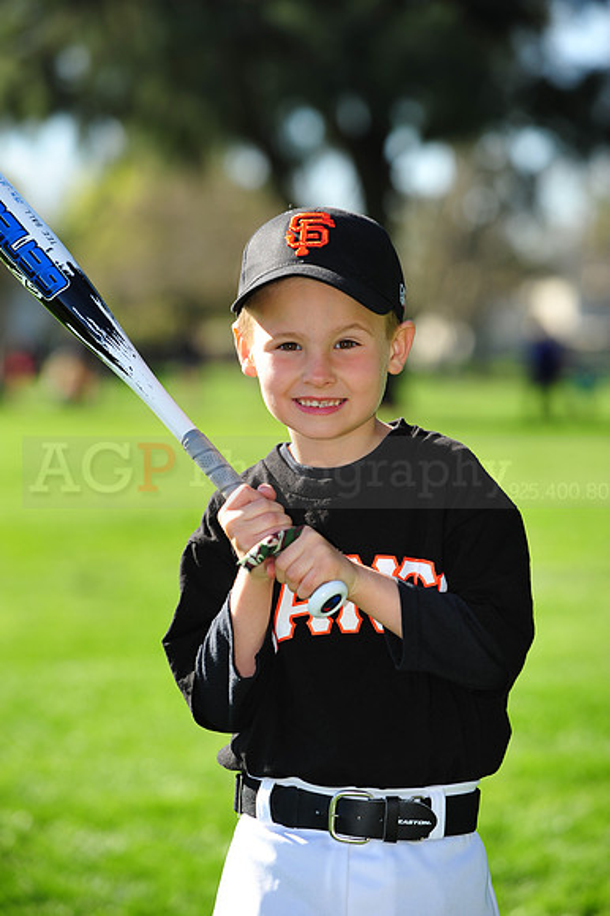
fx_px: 3435
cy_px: 458
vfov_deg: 15.2
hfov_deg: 10.1
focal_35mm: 135
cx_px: 305
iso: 200
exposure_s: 1/640
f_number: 4.5
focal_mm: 135
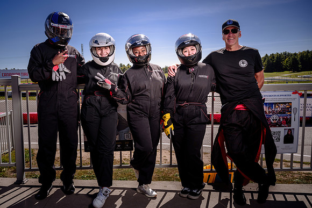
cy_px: 107
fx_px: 285
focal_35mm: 33
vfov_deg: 40.1
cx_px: 135
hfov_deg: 57.1
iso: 64
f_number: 7.1
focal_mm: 29
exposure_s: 1/250
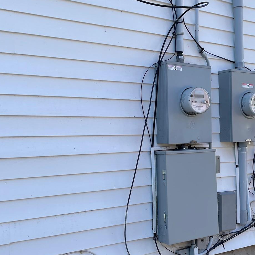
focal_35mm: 51
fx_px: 425
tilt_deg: +0.0
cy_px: 133
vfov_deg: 33.4
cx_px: 222
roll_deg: +1.9
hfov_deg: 32.0
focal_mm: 4.2
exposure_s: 1/868
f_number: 1.6
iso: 32
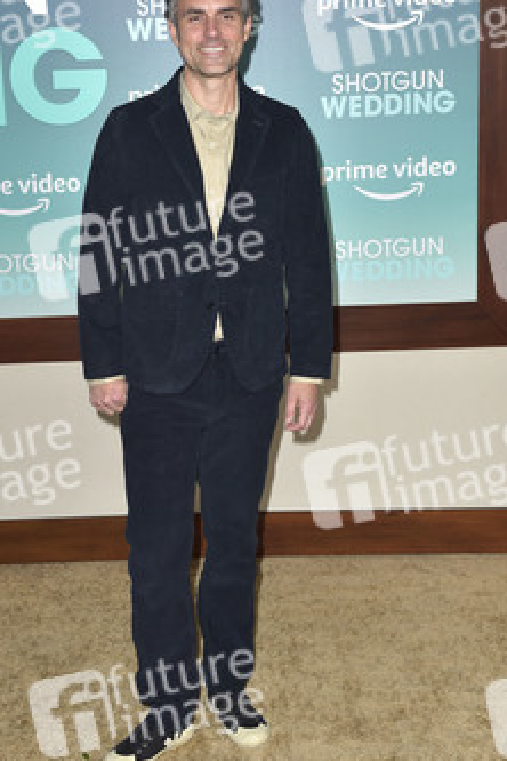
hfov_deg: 22.6
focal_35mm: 60
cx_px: 214
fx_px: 1267
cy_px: 361
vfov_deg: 33.4
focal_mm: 50
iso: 400
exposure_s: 1/250
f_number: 6.3
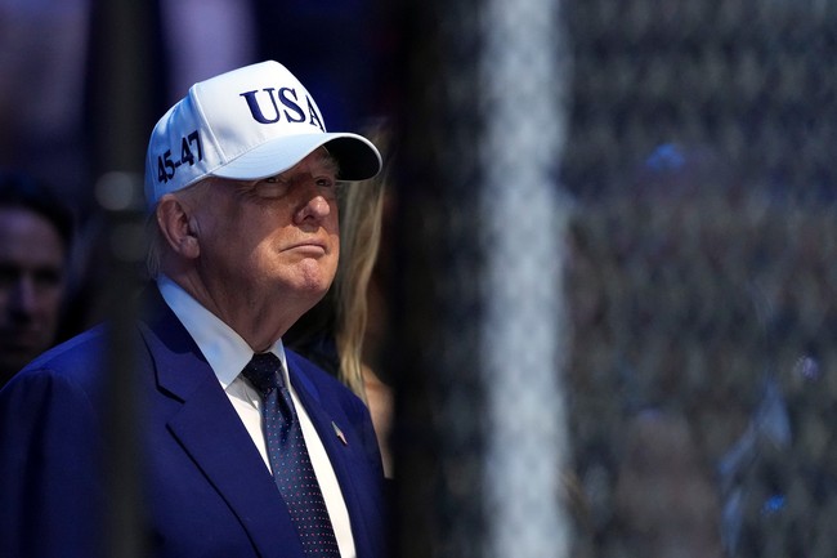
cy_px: 279
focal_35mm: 450
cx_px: 418
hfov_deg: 4.6
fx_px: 10459
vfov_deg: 3.1
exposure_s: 1/500
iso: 4000
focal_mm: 300
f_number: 3.5
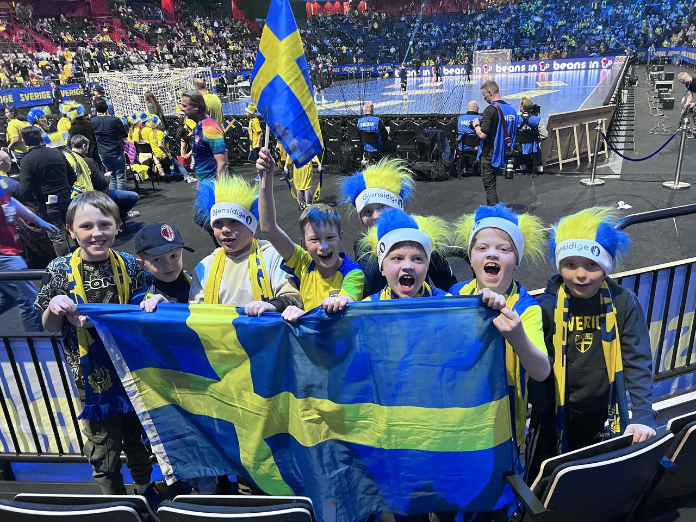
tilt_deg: -20.1
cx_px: 348
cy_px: 261
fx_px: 523
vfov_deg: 53.1
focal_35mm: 26
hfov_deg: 67.3
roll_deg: +2.5
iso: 500
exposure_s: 1/60
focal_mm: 5.7
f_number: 1.5
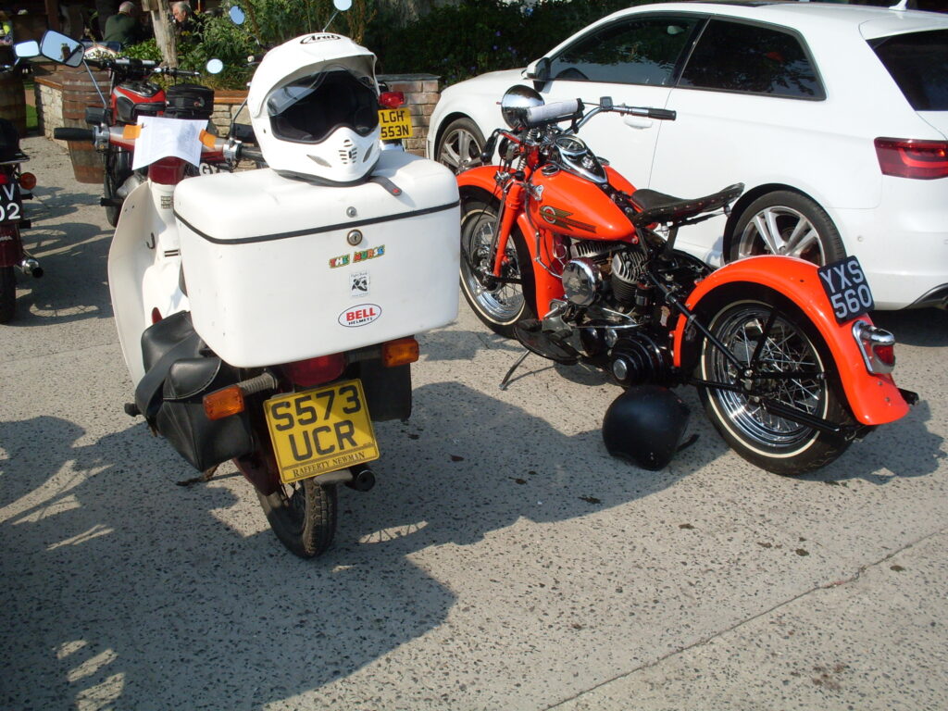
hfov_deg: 49.0
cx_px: 474
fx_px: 1041
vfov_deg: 37.7
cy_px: 356
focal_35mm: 38
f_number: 8.4
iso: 80
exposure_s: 1/250
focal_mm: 6.3
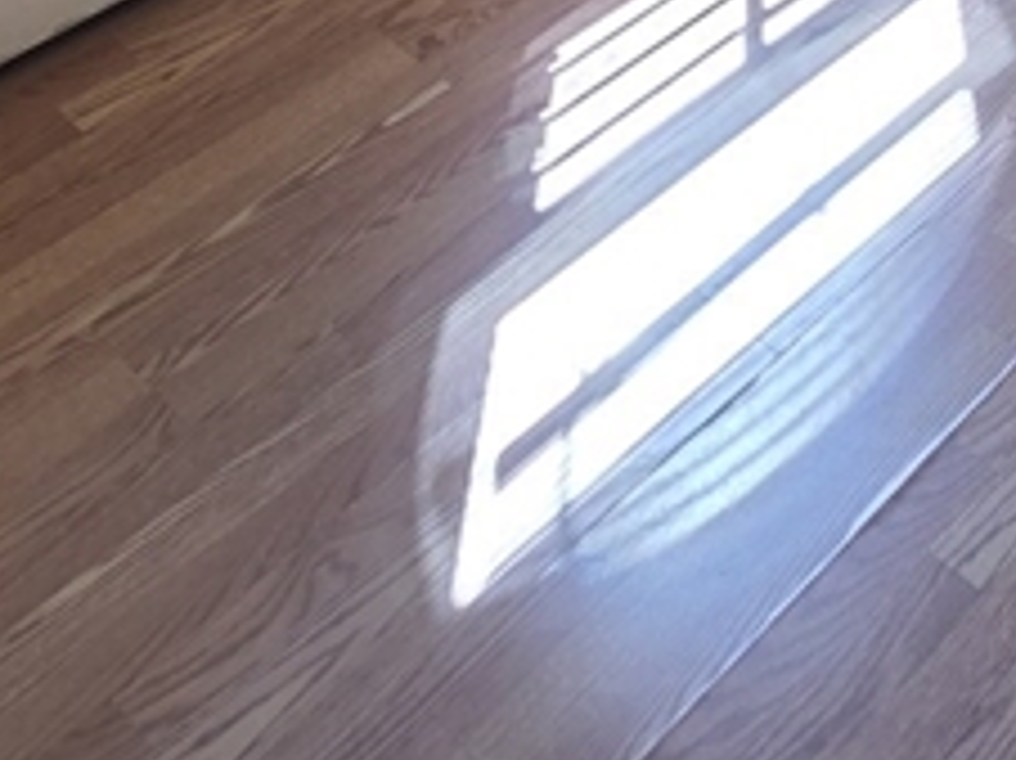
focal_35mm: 59
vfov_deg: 17.1
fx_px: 1730
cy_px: -809
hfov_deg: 28.5
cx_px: 1218
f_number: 2.2
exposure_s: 1/120
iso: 100
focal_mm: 2.2
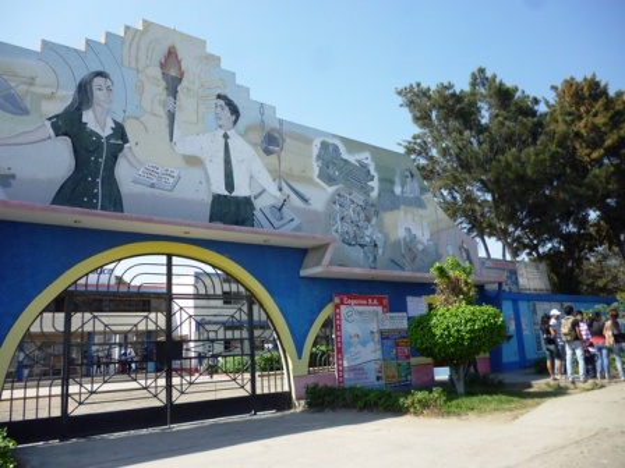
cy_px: 234
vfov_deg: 49.7
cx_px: 312
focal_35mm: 28
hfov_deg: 63.4
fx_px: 506
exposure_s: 1/500
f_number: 3.1
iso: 100
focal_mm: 5
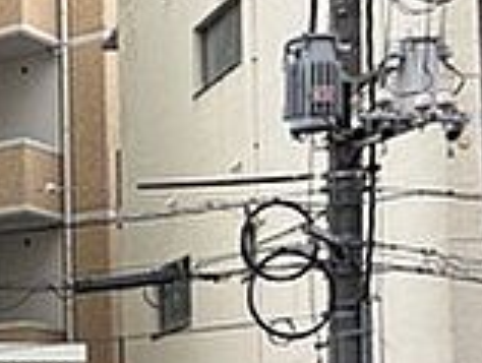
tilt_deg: +4.7
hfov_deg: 15.6
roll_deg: +0.6
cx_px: -421
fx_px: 1464
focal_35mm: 105
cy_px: 406
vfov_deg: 13.8
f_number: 1.6
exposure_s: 1/550
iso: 50
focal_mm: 5.96
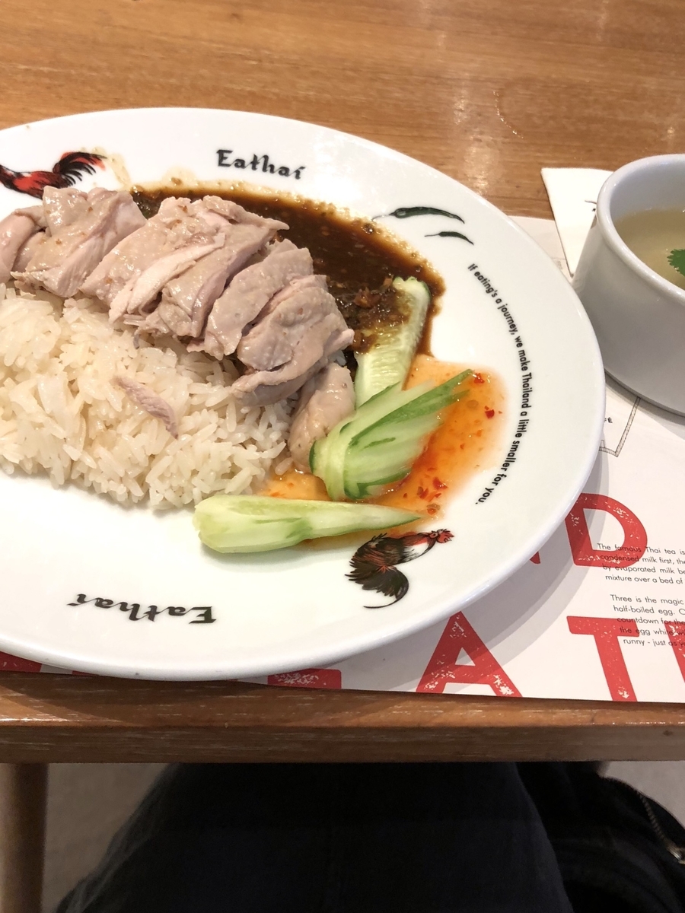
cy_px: 456
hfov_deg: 49.7
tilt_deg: -44.1
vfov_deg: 63.4
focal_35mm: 28
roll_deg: +3.5
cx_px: 342
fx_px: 739
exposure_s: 1/17
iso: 50
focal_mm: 4
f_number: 1.8
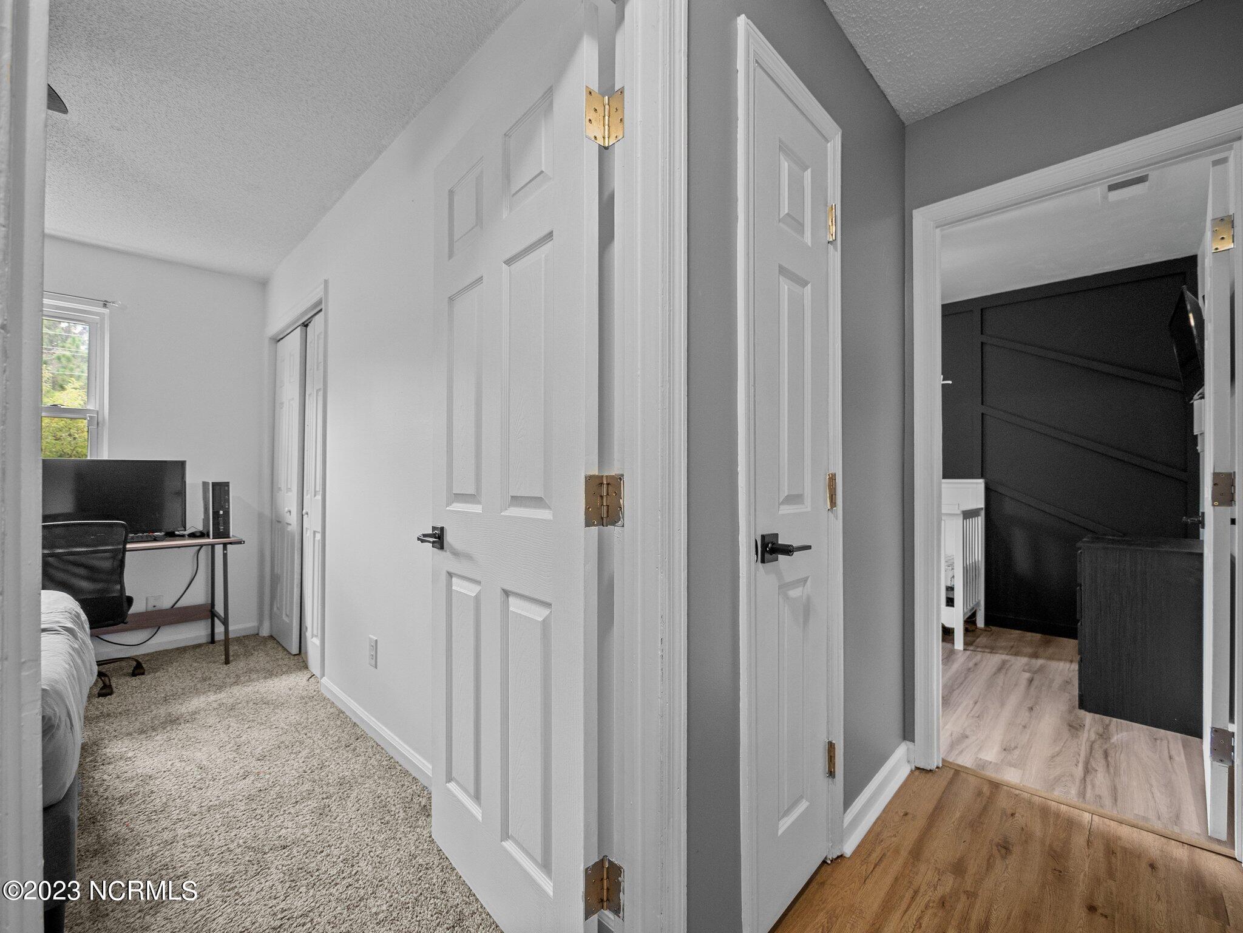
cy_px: 466
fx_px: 503
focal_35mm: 14
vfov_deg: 85.7
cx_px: 622
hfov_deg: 102.1
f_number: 4
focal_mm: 7
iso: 400
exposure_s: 1/10
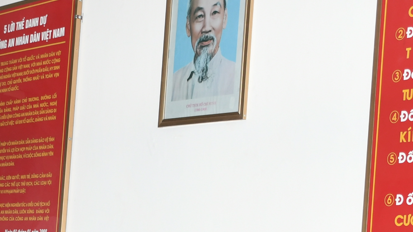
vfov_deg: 10.2
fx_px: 1267
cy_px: 322
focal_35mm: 116
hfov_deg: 18.4
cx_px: 115
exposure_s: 1/200
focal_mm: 23
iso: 320
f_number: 3.8
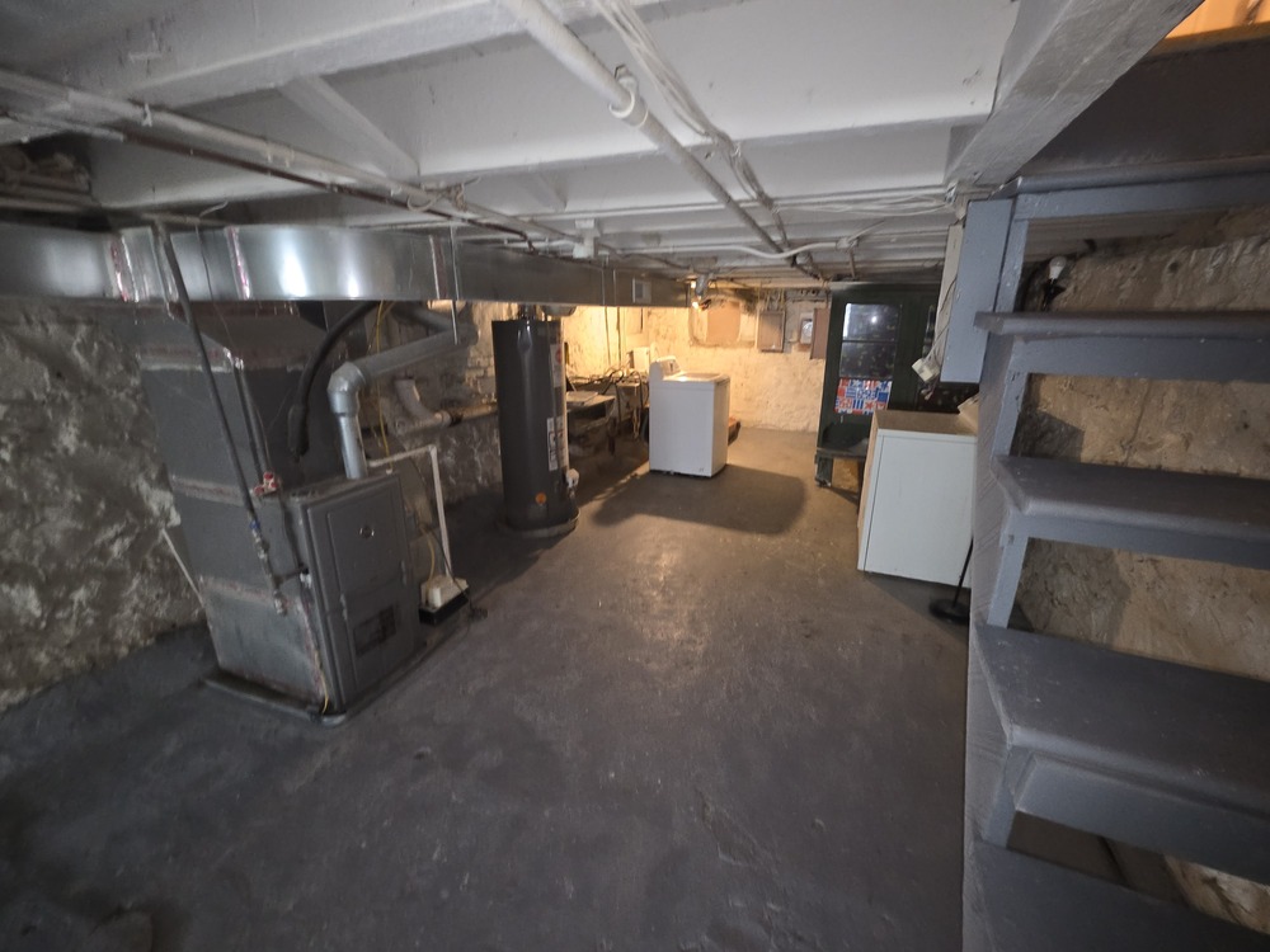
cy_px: 476
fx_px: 477
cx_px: 635
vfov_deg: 89.9
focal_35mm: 13
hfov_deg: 106.2
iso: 1250
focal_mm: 2.2
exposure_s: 1/8
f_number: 2.2
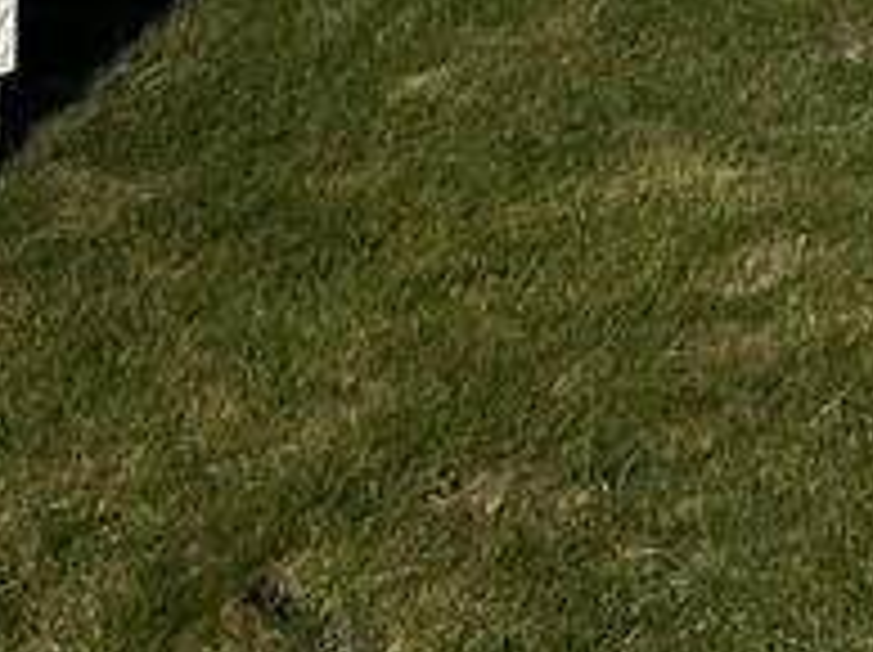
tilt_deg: -0.1
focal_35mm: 127
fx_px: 3199
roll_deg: -0.3
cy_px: -1021
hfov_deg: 14.0
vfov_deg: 9.9
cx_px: 1498
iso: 80
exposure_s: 1/9709
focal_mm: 6.86
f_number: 1.78
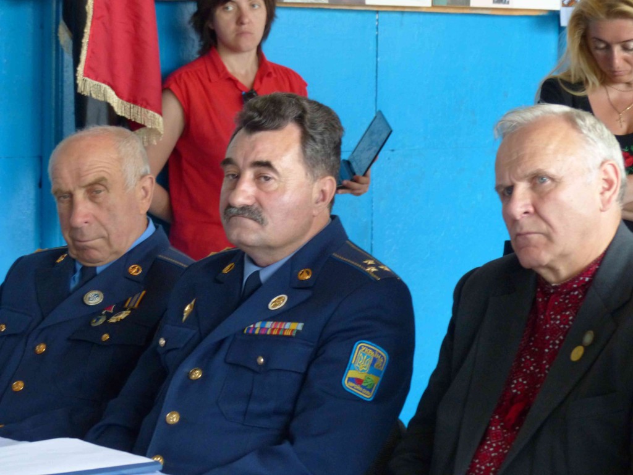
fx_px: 2341
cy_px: 238
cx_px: 316
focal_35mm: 128
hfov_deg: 15.4
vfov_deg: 11.6
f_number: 2.8
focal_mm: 23.1
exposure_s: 1/60
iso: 400
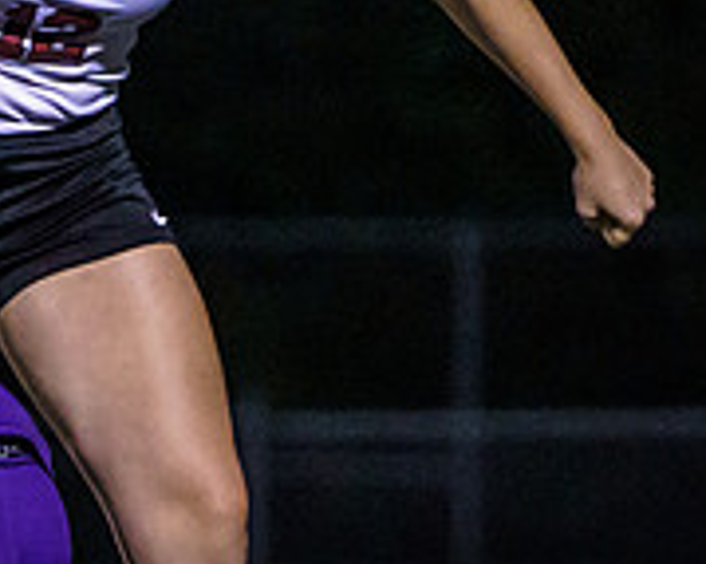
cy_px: 273
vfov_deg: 1.9
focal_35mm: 829
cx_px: -104
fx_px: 17312
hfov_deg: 2.3
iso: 16000
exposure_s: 1/800
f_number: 4
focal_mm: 200
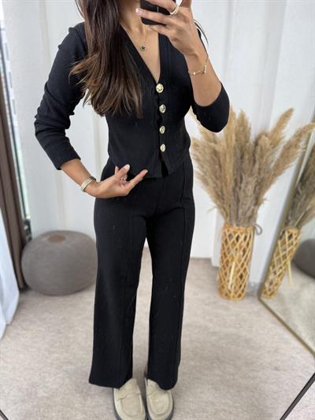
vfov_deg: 71.6
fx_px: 291
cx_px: 158
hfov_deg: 56.8
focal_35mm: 24
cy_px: 210
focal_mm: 6.76
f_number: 1.78
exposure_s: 1/50
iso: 125
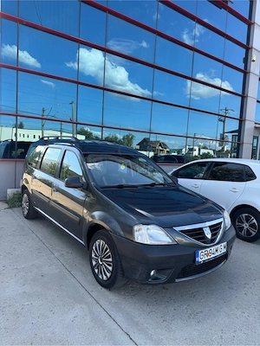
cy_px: 173
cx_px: 130
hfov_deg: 56.8
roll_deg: -2.8
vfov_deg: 71.6
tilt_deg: -4.5
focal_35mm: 24
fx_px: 240
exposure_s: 1/782
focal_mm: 6.76
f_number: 1.78
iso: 80
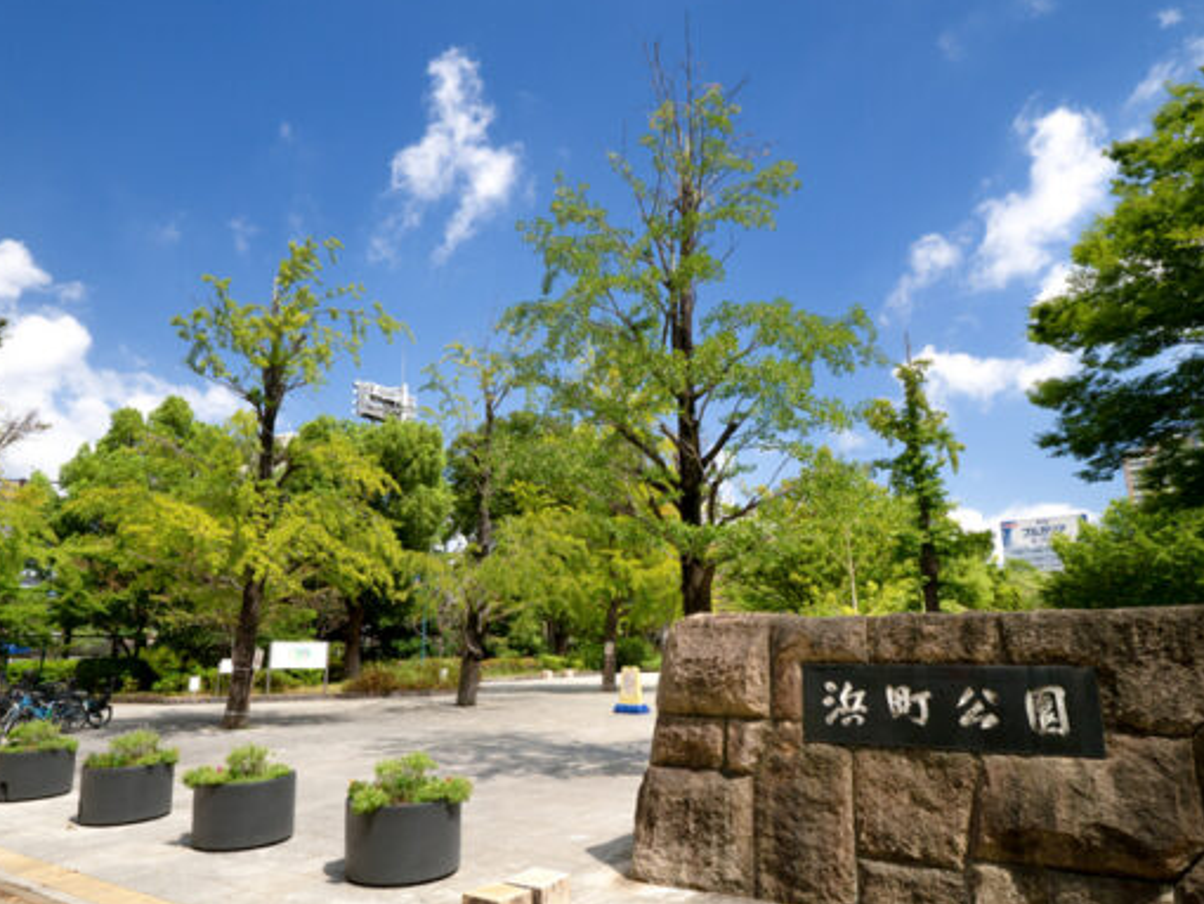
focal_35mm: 23
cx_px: 577
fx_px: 800
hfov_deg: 73.9
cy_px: 458
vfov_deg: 58.9
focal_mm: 11
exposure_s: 1/200
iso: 200
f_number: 8
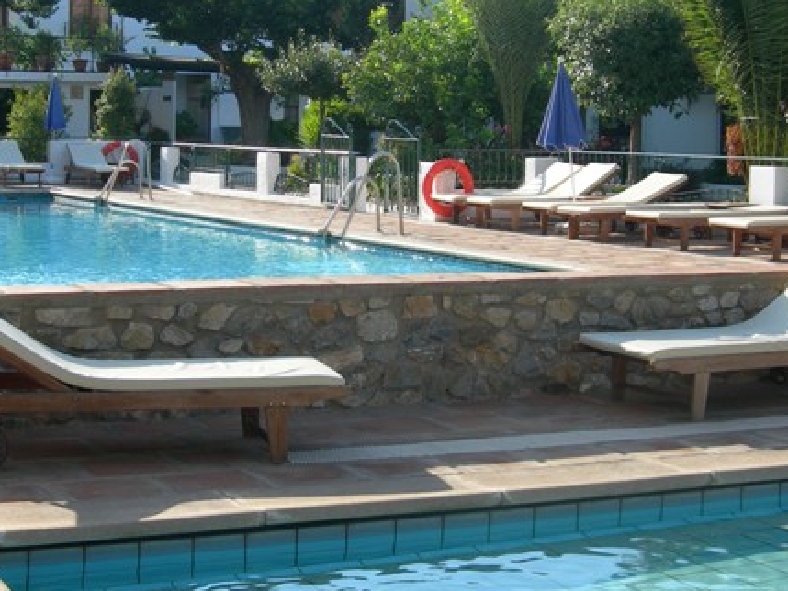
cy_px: 242
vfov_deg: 19.4
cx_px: 299
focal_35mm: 76
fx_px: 1731
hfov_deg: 25.6
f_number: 5.4
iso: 50
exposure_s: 1/160
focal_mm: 10.6
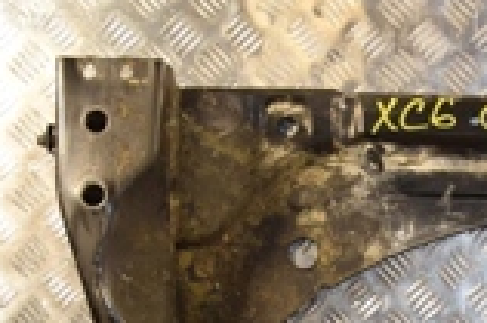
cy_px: 612
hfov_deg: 14.8
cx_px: 570
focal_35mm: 134
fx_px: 1811
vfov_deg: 9.6
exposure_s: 1/200
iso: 800
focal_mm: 22
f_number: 6.3
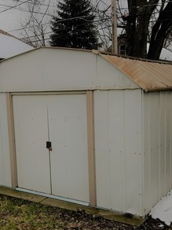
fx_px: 305
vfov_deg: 41.2
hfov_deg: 31.5
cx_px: 72
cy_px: 131
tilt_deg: -7.2
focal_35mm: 46
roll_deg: +0.5
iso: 20
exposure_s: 1/812
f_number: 1.8
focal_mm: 3.99
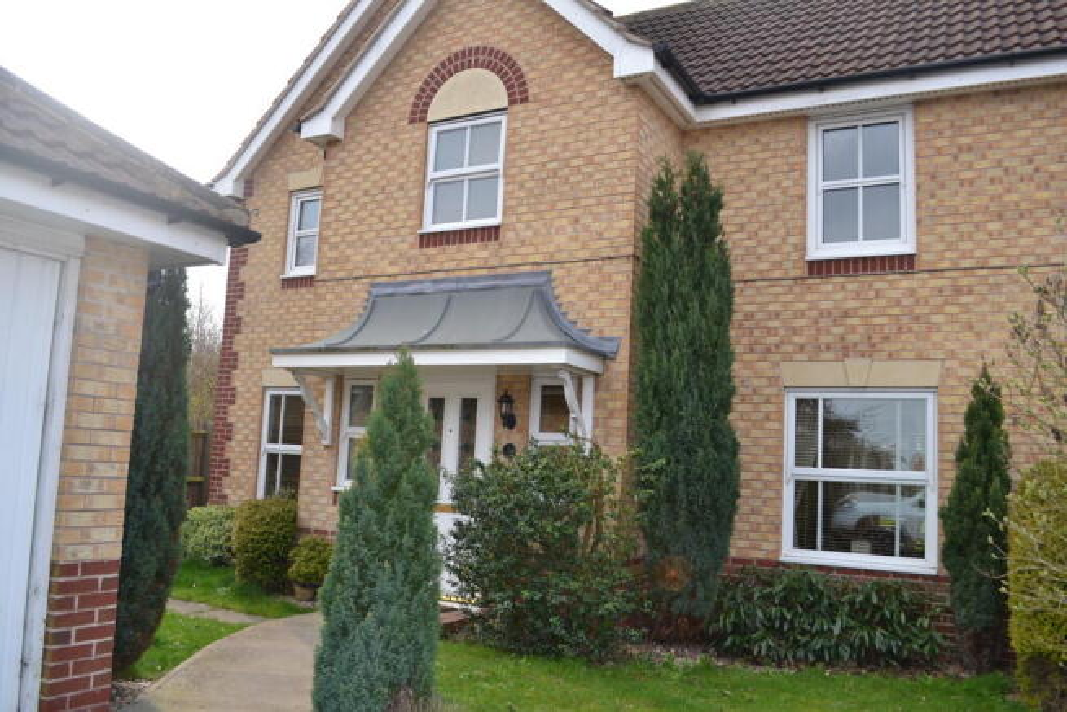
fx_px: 800
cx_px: 534
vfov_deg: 48.0
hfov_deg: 67.4
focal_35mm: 27
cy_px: 356
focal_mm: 18
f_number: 5
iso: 100
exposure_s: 1/200
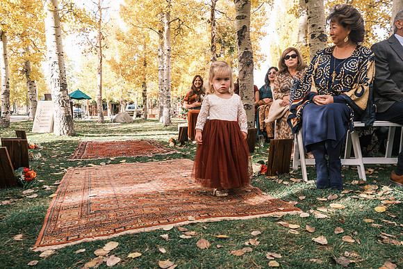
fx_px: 302
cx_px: 202
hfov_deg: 67.4
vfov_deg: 48.0
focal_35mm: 27
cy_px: 134
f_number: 4.5
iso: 160
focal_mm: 18
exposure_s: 1/125
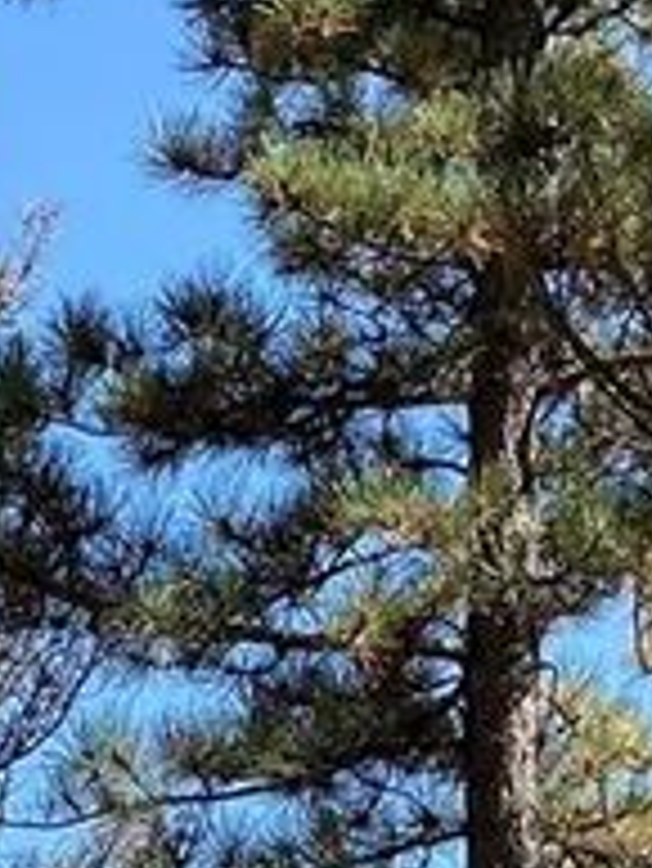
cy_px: 1673
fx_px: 3462
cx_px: -49
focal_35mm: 138
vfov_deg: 12.7
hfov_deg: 10.6
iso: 32
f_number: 1.8
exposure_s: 1/2066
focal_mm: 4.25
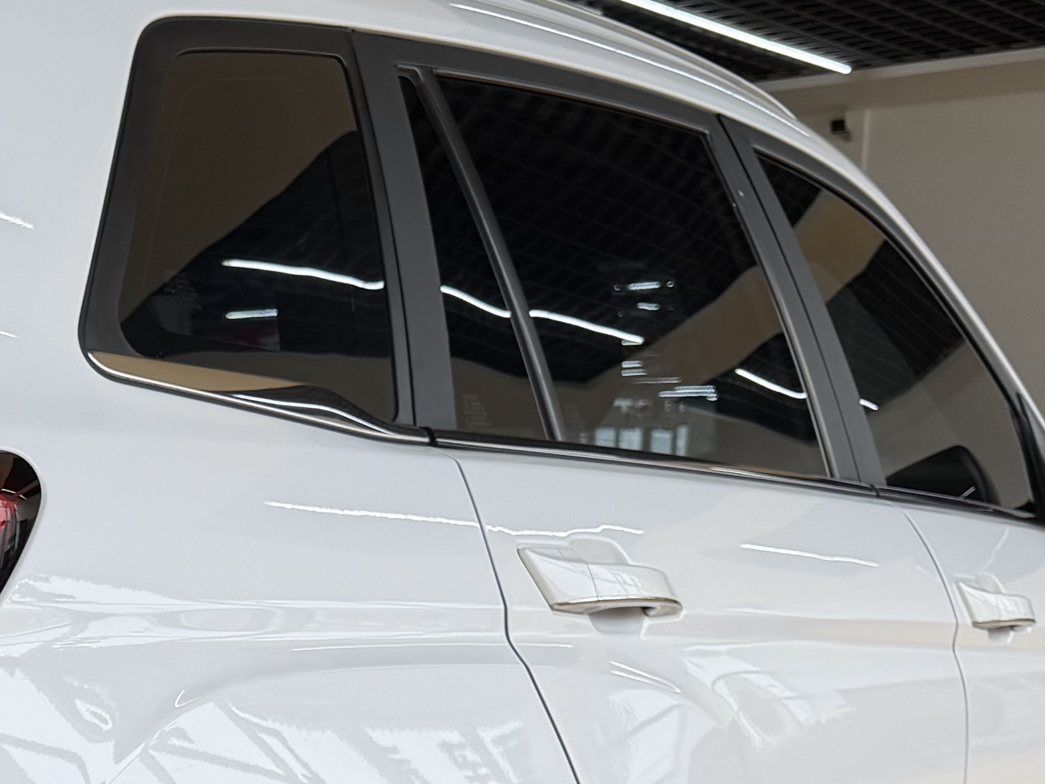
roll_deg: -0.1
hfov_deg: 23.5
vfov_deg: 18.3
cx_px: -159
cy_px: 887
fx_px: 2325
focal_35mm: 77
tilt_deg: -9.8
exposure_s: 1/121
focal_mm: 6.76
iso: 50
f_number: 1.78
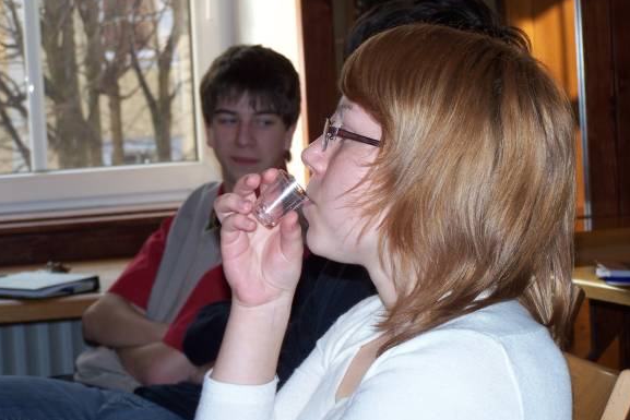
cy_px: 214
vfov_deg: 12.3
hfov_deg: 18.4
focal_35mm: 111
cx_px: 314
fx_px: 1943
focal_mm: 17.5
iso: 80
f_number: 3.2
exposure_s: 1/90
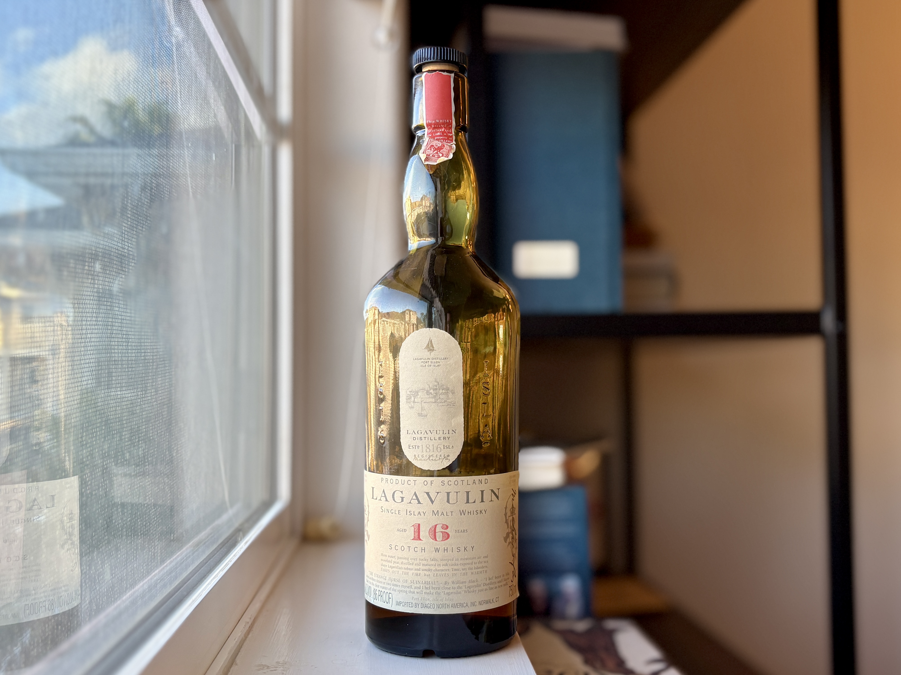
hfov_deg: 67.3
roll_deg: +0.5
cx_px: 450
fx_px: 677
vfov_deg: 53.1
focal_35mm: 26
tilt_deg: +2.8
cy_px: 338
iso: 100
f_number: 1.6
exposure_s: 1/120
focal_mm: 5.96
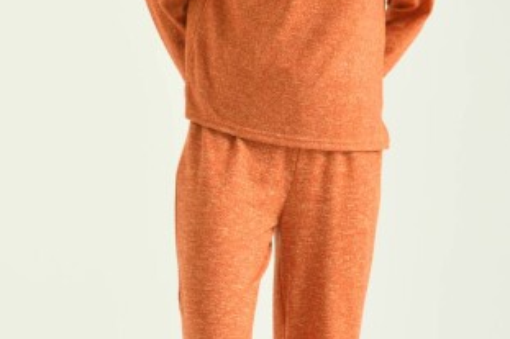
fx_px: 2903
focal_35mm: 205
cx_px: 285
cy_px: 195
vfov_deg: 6.7
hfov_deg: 10.0
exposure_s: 1/160
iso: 125
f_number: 5.6
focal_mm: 85
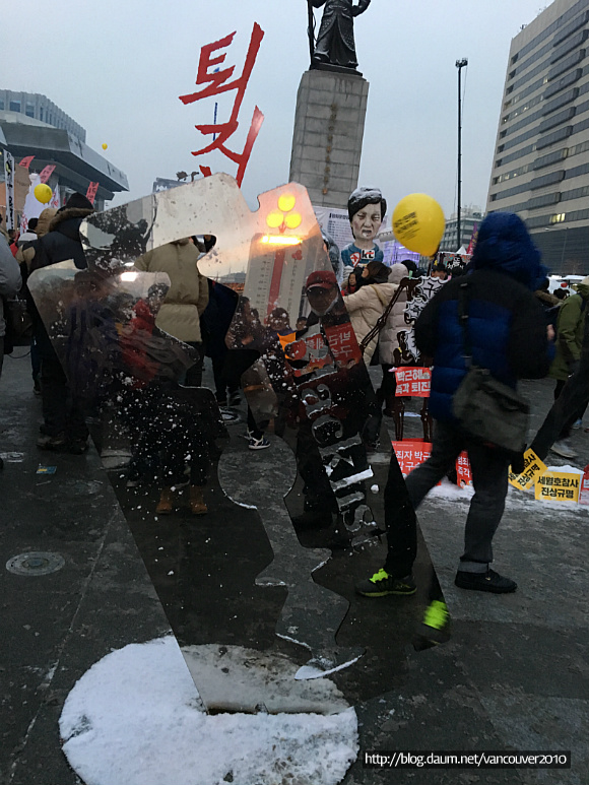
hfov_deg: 48.2
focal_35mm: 29
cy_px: 392
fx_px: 658
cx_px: 294
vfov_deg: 61.7
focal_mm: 4.15
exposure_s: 1/24
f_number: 2.2
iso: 200
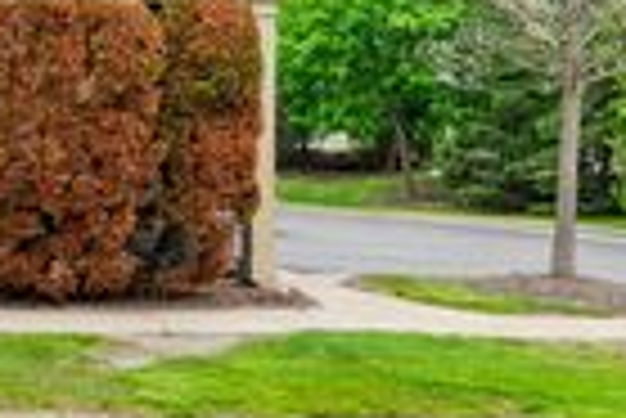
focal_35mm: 72
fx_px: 1253
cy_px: 137
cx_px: -243
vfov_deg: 18.9
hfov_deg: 23.8
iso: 250
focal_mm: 20
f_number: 8
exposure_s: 1/60
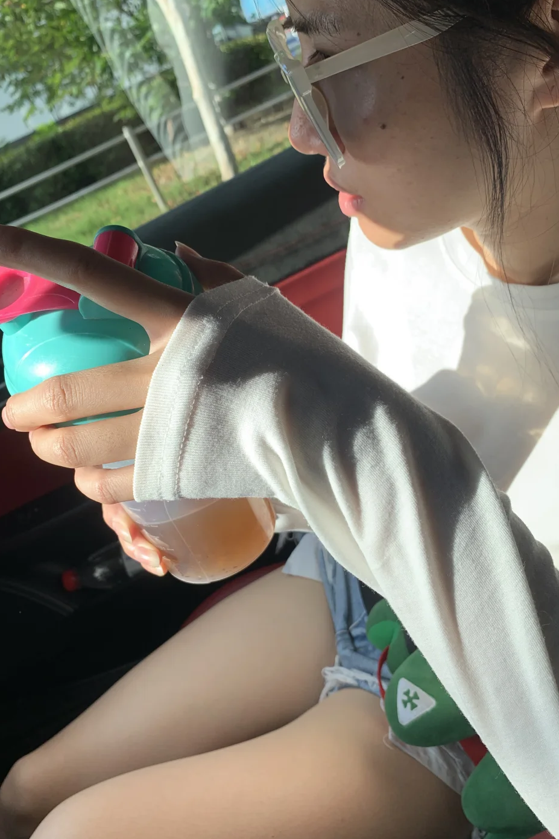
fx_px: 652
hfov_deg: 46.3
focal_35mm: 28
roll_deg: +29.2
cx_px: 256
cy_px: 420
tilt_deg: -25.6
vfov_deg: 65.5
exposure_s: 1/570
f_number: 1.8
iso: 25
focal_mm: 4.25
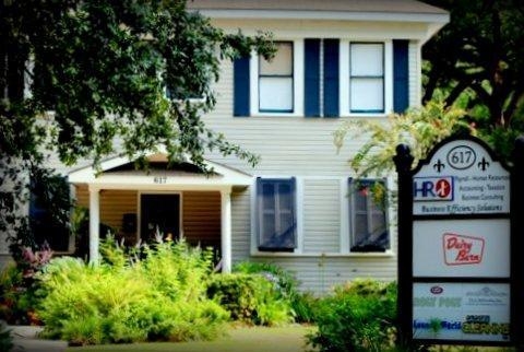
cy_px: 176
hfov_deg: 19.4
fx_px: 1531
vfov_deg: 13.1
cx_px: 262
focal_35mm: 105
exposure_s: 1/400
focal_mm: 70
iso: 200
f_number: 4.5
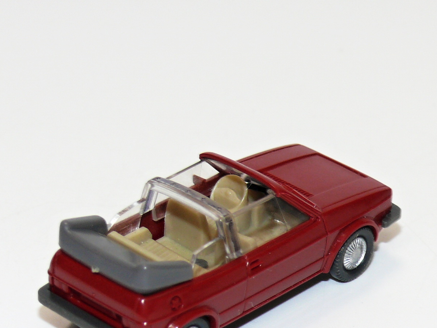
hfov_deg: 10.4
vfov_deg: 7.8
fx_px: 2411
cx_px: 226
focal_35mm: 191
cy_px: 204
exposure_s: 1/30
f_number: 4
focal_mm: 16.9
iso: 100
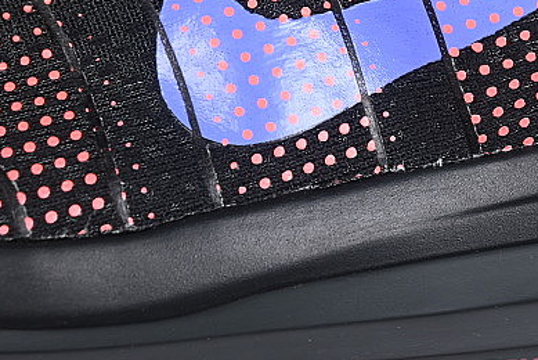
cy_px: 17
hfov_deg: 9.8
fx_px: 3111
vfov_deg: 6.6
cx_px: 456
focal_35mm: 208
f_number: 6.3
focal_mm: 50
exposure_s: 1/50
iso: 160
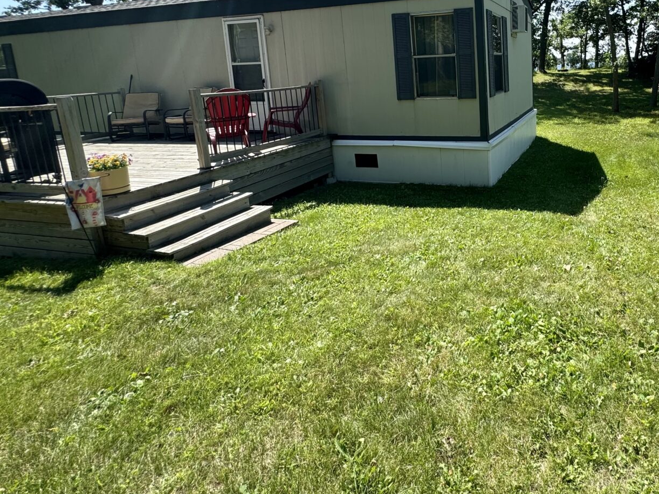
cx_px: 483
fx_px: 419
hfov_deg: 71.9
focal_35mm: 22
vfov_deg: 58.3
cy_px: 132
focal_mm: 2.22
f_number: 2.2
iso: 40
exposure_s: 1/727
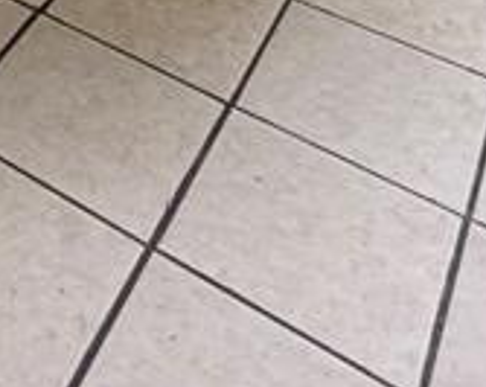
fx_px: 1206
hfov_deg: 20.1
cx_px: -215
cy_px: -716
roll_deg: +0.4
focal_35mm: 84
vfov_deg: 11.8
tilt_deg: -4.6
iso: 320
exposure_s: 1/60
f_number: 2.2
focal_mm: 2.22
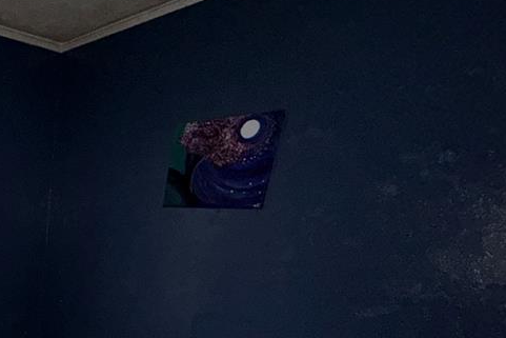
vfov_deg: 36.9
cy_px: 355
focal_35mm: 31
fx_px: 436
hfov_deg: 47.6
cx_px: -22
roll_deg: -1.8
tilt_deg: -19.8
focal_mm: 2.22
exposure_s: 1/30
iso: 160
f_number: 2.2
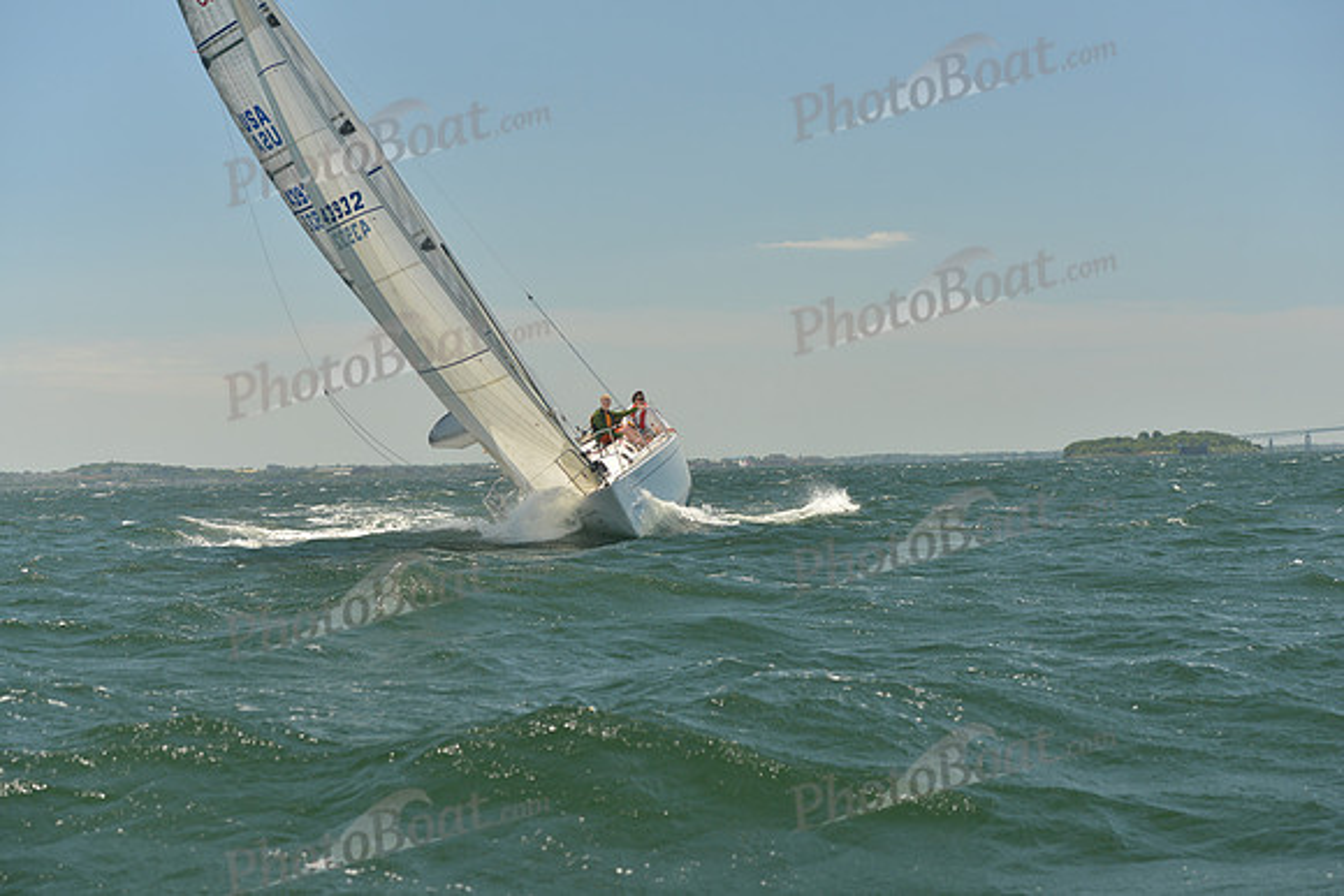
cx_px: 672
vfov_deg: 17.5
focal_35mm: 78
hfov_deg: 26.0
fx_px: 2913
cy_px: 448
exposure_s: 1/800
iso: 400
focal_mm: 78
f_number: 5.6
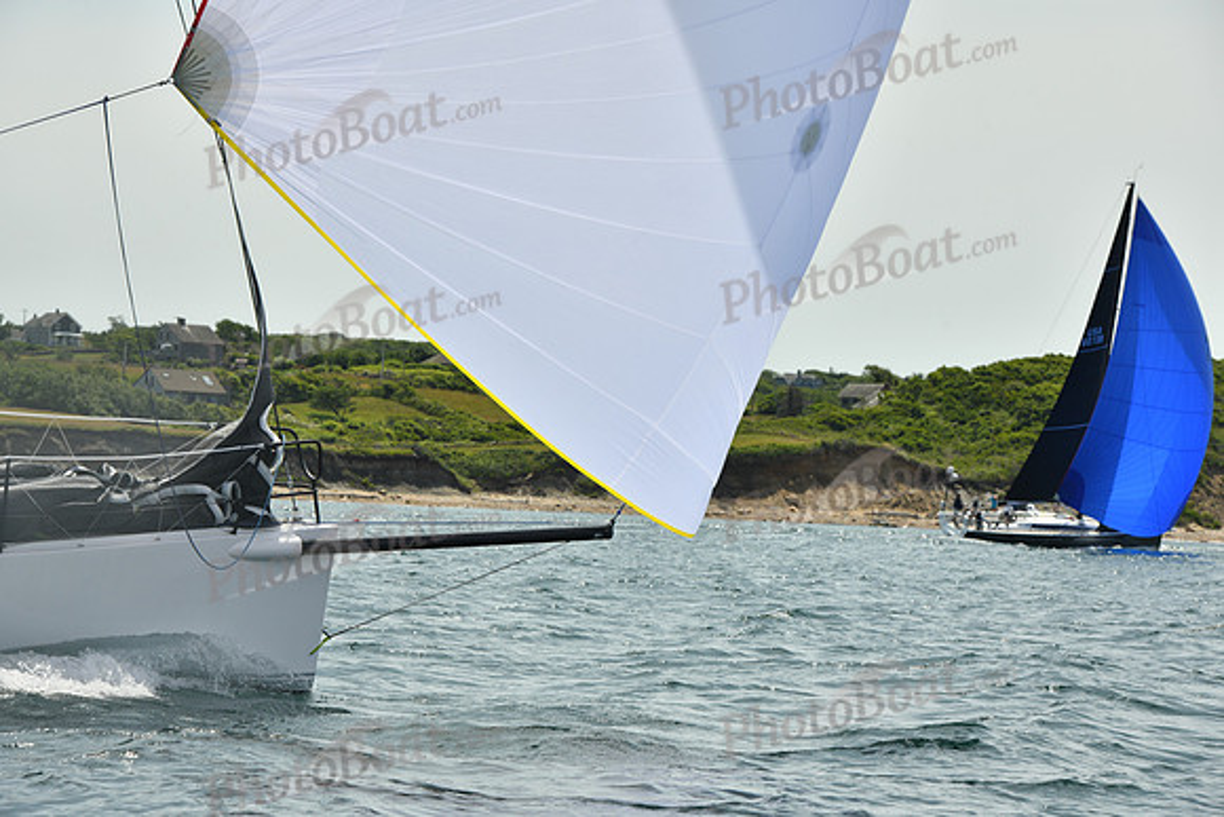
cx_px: 612
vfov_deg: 10.2
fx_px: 4591
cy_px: 408
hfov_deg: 15.2
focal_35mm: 135
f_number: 10
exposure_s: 1/1000
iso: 320
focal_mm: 135
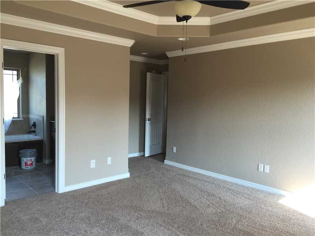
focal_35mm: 29
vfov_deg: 48.2
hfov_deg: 61.7
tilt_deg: -3.7
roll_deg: -1.3
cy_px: 118
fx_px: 264
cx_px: 158
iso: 40
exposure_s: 1/60
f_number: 2.2
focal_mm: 4.15
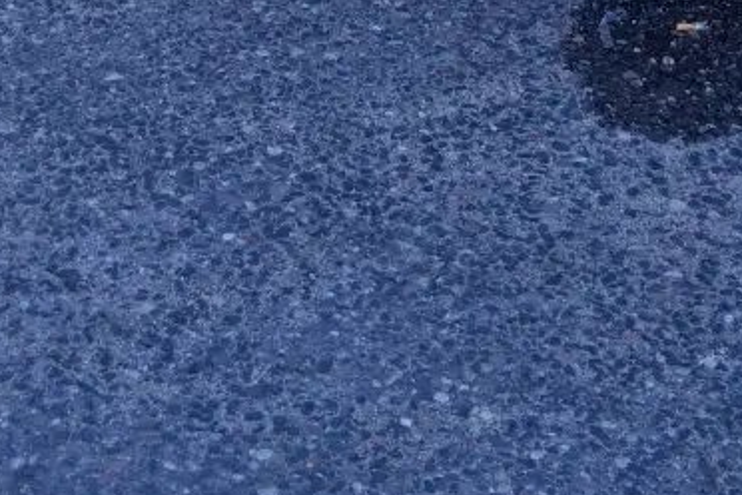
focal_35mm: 93
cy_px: -403
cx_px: 401
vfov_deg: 13.2
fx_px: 1917
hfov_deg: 21.9
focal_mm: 3.98
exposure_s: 1/176
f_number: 1.8
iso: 25
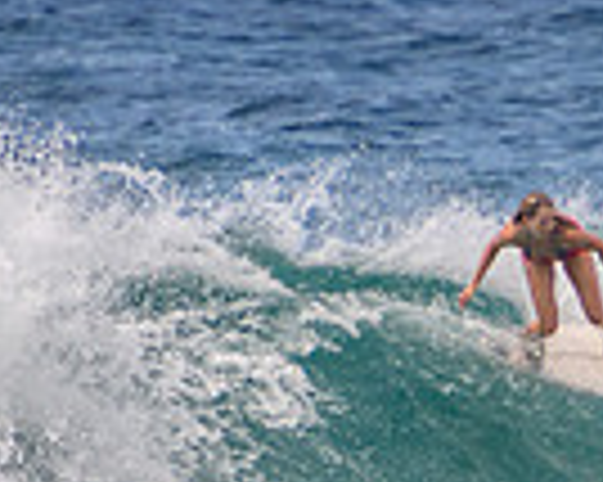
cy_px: 399
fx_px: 39840
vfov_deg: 0.7
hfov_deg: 0.9
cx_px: 509
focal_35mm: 2234
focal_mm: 400
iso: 280
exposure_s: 1/2000
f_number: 5.6
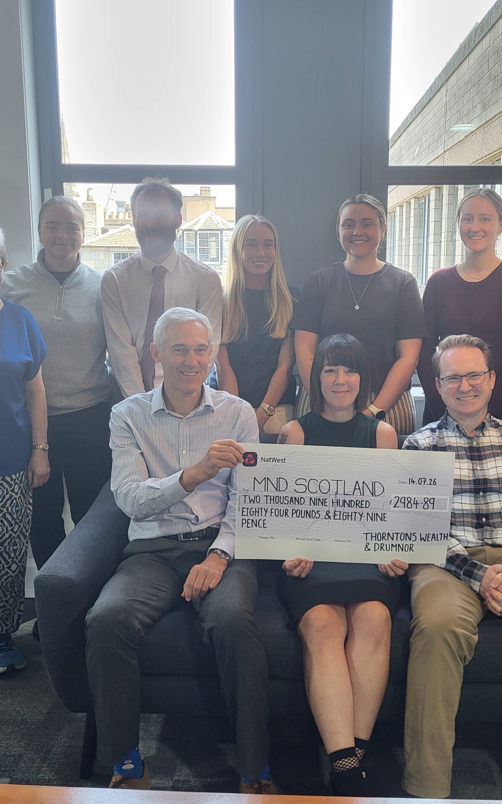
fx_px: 810
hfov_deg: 34.3
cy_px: 403
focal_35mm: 37
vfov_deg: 52.7
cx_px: 296
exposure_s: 1/100
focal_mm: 5.4
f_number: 1.8
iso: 160
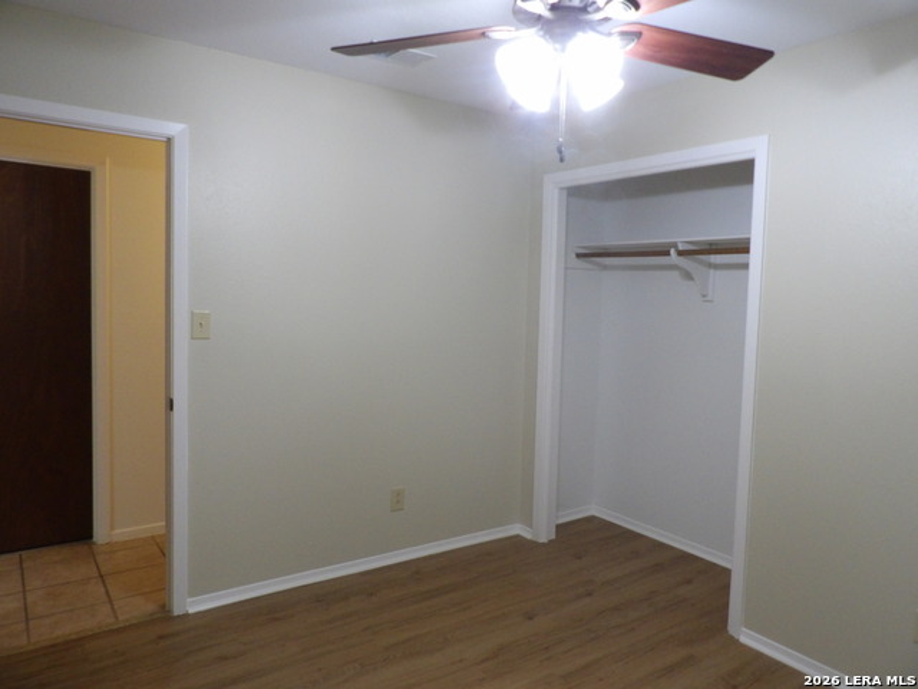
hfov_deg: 71.6
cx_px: 459
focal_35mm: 24
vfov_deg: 56.8
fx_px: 636
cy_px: 344
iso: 456
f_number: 3.2
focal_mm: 4.3
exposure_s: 1/17
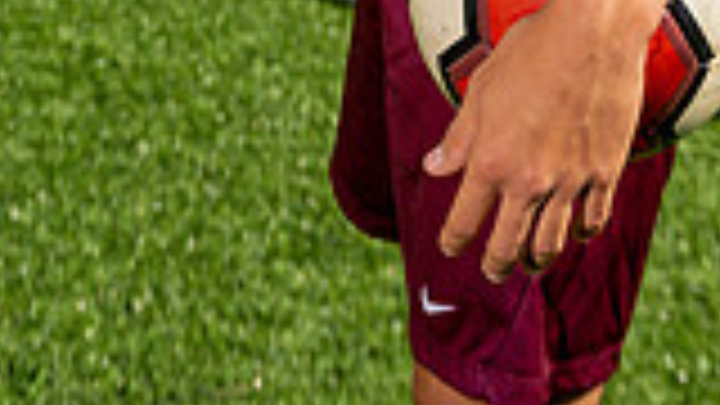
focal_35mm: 115
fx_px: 2196
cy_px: -549
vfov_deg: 9.4
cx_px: 612
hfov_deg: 18.4
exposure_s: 1/1000
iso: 100
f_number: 4
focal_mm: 39
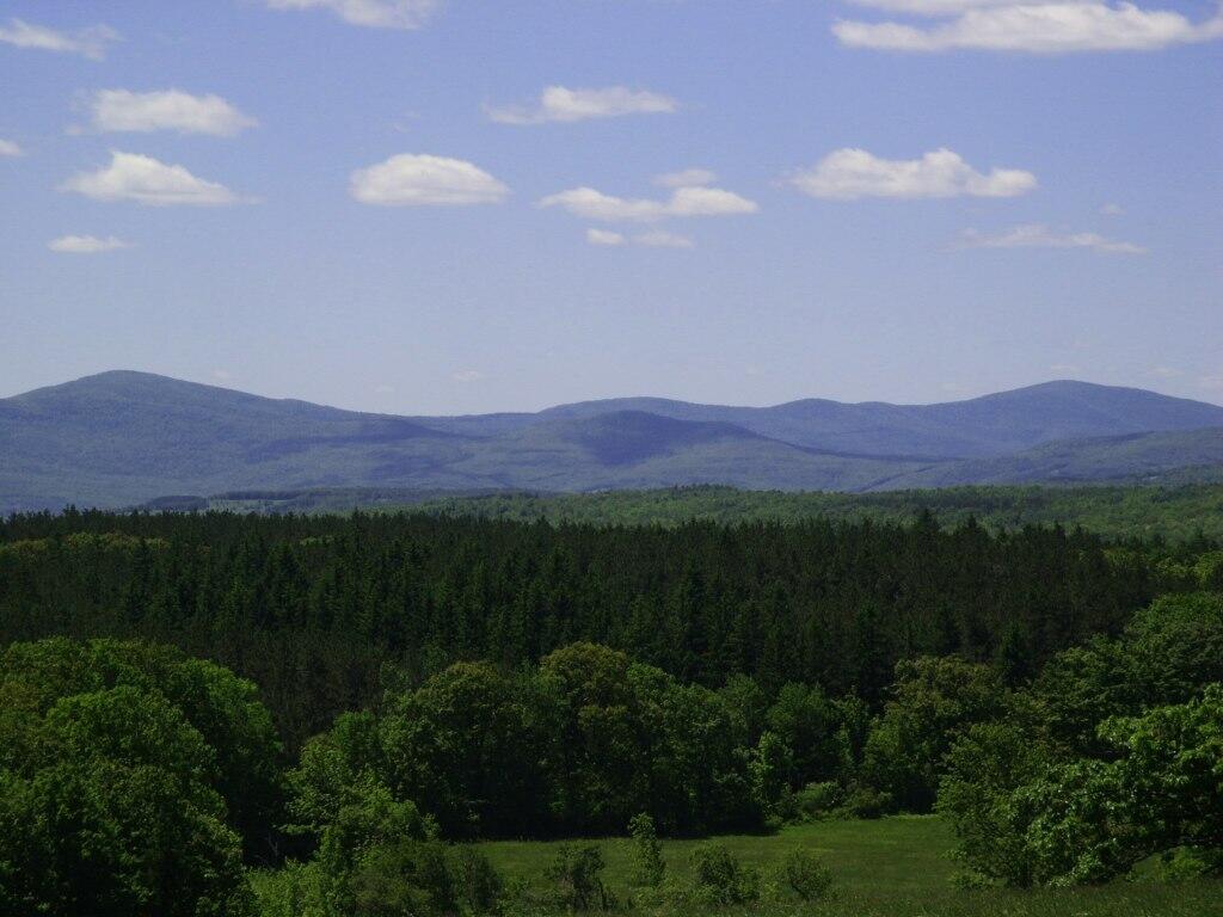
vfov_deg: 11.7
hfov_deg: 15.5
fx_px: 4487
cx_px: 612
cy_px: 458
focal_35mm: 127
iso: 64
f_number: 8
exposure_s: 1/250
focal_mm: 25.78
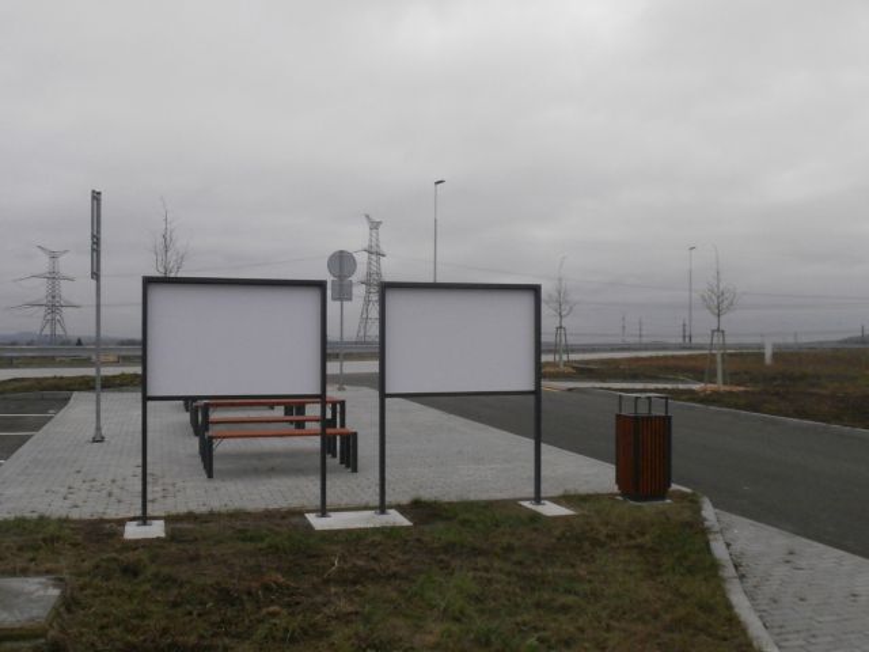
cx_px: 434
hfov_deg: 49.0
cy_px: 326
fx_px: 954
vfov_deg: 37.7
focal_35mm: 38
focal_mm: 6.67
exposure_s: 1/250
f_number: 9.9
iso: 400
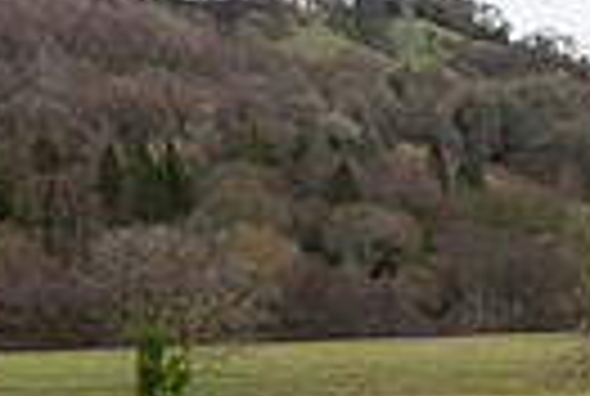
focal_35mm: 137
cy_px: 619
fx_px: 2250
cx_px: -59
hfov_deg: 14.6
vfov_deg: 9.7
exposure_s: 1/1000
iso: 800
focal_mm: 31
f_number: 3.5
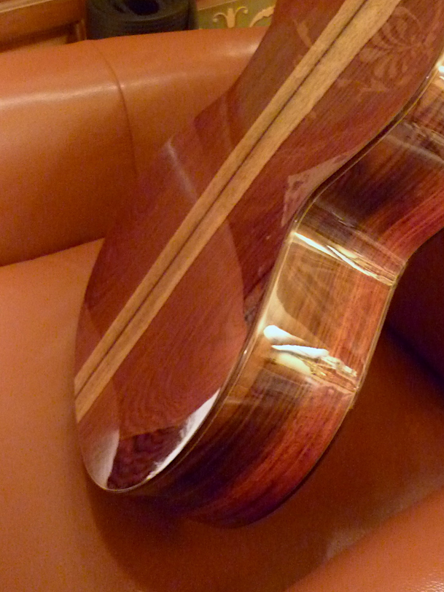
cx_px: 331
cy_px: 164
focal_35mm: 52
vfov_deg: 36.1
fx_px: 889
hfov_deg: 27.7
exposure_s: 1/5
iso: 800
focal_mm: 5.5
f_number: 2.8
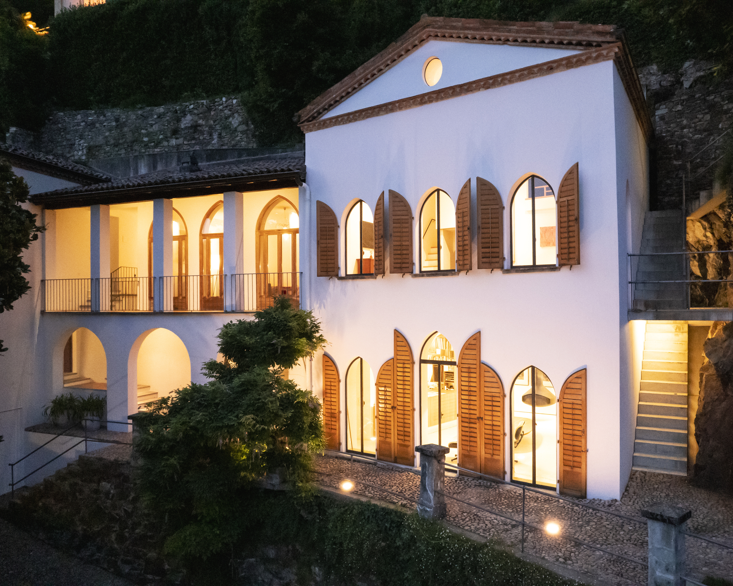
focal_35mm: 25
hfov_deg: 68.0
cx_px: 388
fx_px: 542
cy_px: 293
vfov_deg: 56.8
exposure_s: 1/40
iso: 3200
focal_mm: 8.38
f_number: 2.8
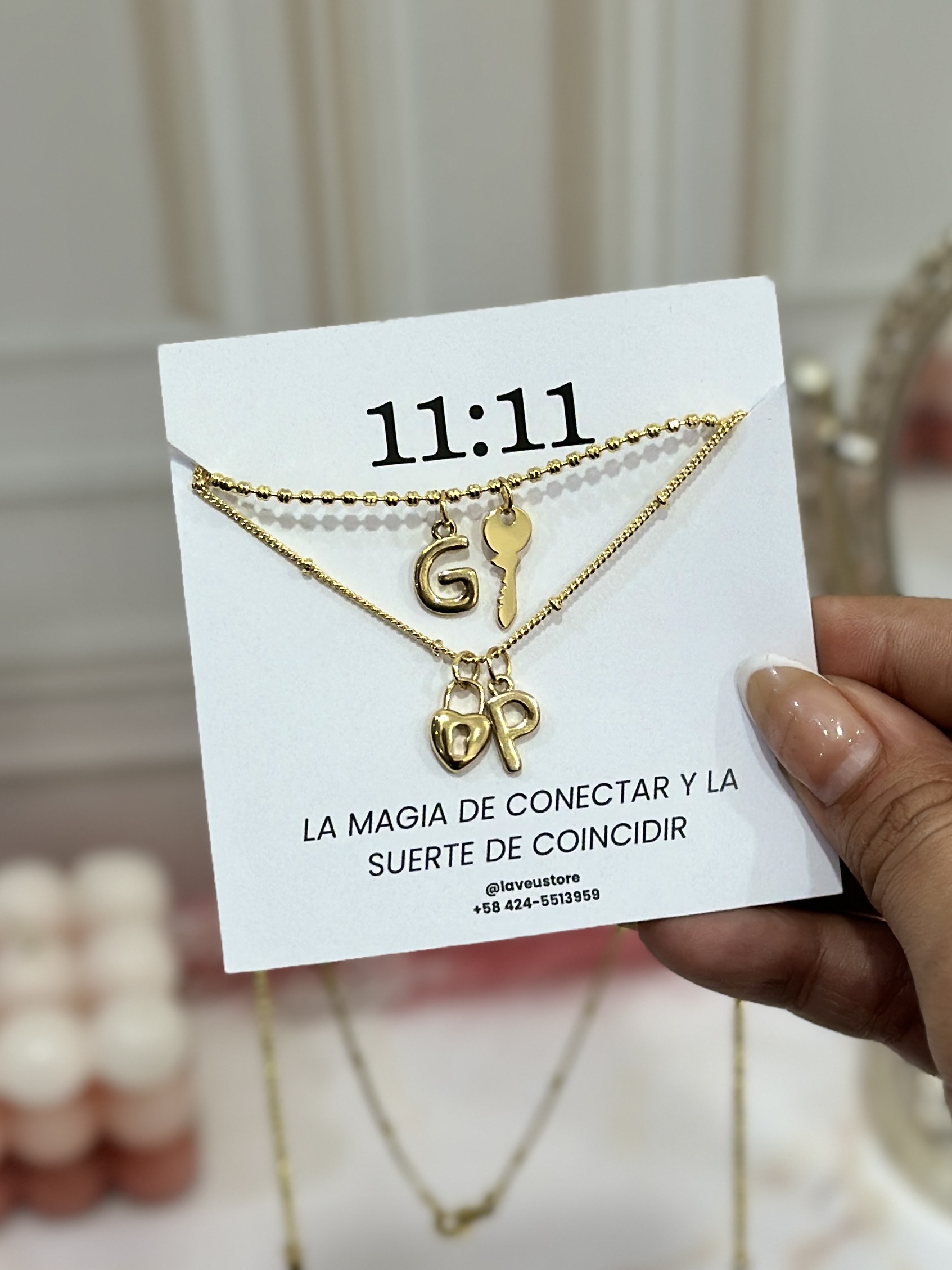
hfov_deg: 30.3
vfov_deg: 39.7
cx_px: 476
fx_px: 1760
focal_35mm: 48
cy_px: 635
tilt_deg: -43.7
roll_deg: -2.6
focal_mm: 6.86
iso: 100
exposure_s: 1/60
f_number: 1.78
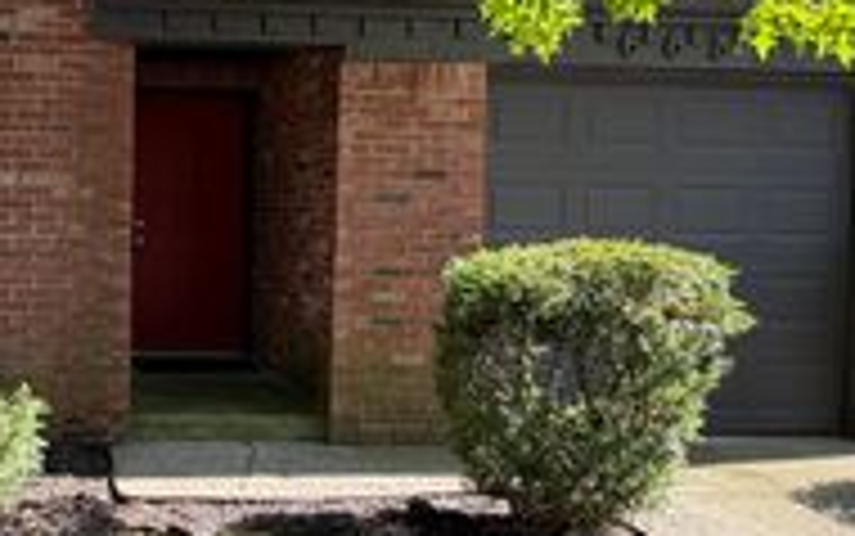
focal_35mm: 39
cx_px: 117
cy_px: 241
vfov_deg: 32.8
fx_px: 909
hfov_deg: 46.4
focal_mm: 2.22
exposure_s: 1/121
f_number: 2.2
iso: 64
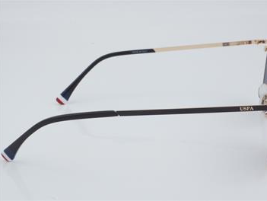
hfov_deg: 23.8
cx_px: 149
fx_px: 633
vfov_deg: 18.0
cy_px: 100
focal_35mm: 82
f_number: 32
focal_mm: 50
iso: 100
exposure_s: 1/3
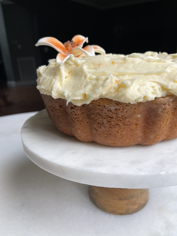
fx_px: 170
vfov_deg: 69.4
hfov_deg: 54.9
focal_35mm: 25
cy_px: 118
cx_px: 88
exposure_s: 1/121
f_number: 1.6
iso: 40
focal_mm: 5.1
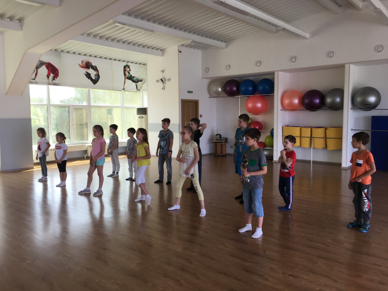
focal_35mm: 29
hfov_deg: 61.7
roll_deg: +0.1
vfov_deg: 48.2
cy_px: 146
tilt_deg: -1.9
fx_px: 325
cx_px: 194
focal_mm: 4.15
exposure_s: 1/50
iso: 25
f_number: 2.2
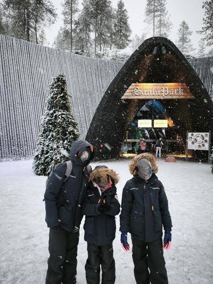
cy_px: 142
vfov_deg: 73.9
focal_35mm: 23
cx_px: 106
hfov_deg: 58.9
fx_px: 189
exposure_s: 1/99.9
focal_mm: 6.45
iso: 160
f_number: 1.62
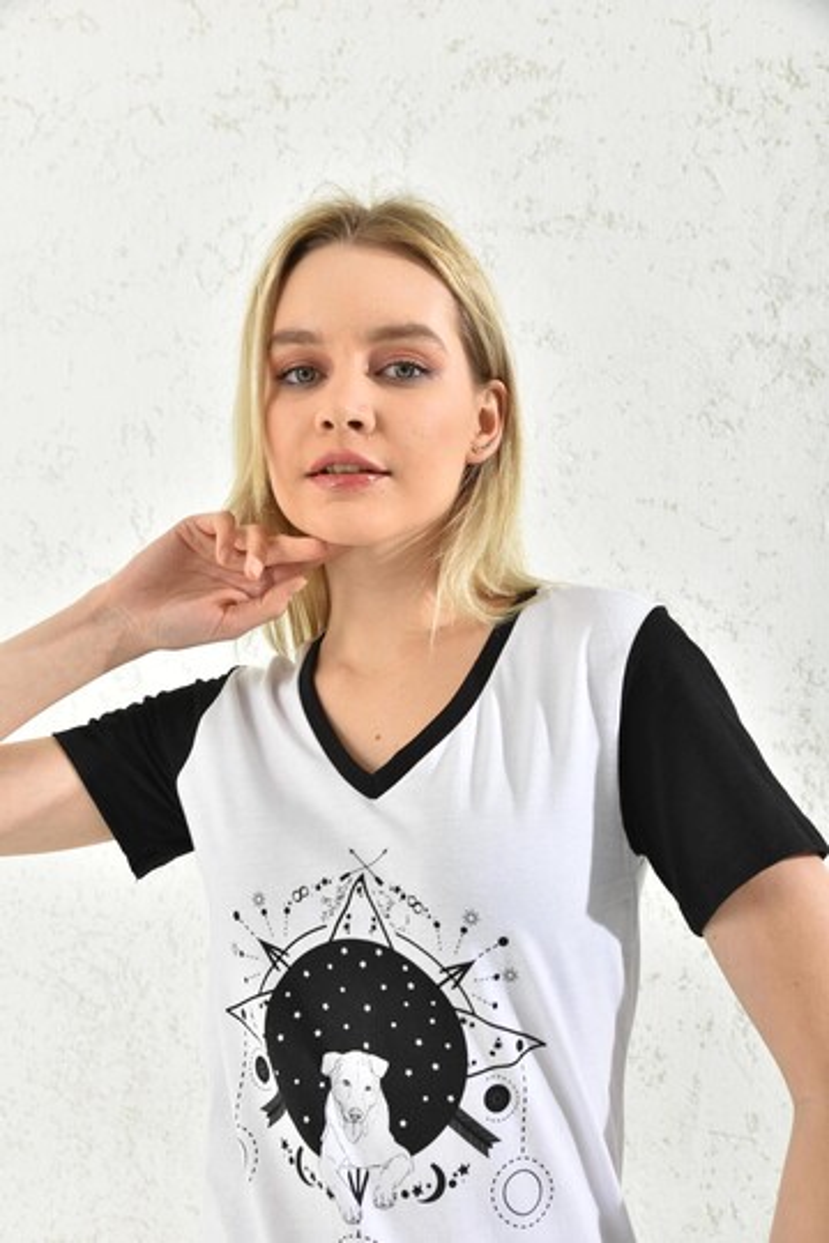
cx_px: 414
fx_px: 1243
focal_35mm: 36
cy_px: 622
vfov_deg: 53.1
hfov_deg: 36.9
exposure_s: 1/160
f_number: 7.1
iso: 100
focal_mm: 36
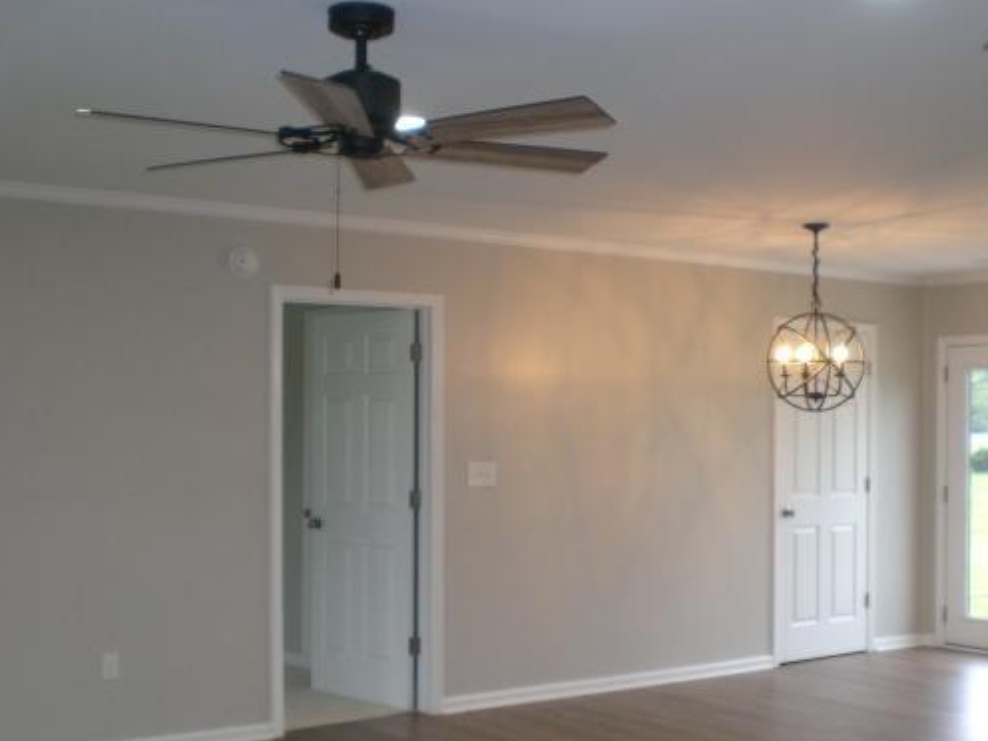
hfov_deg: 38.7
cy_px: 374
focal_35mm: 49
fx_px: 1399
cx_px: 598
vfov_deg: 29.7
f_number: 3.1
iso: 200
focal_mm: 6.3
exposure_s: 1/80
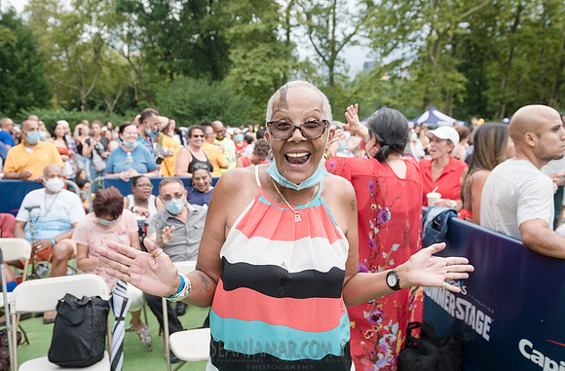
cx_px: 273
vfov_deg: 38.7
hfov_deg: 56.3
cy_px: 203
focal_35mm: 34
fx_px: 528
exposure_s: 1/640
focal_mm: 26
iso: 500
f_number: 4.5
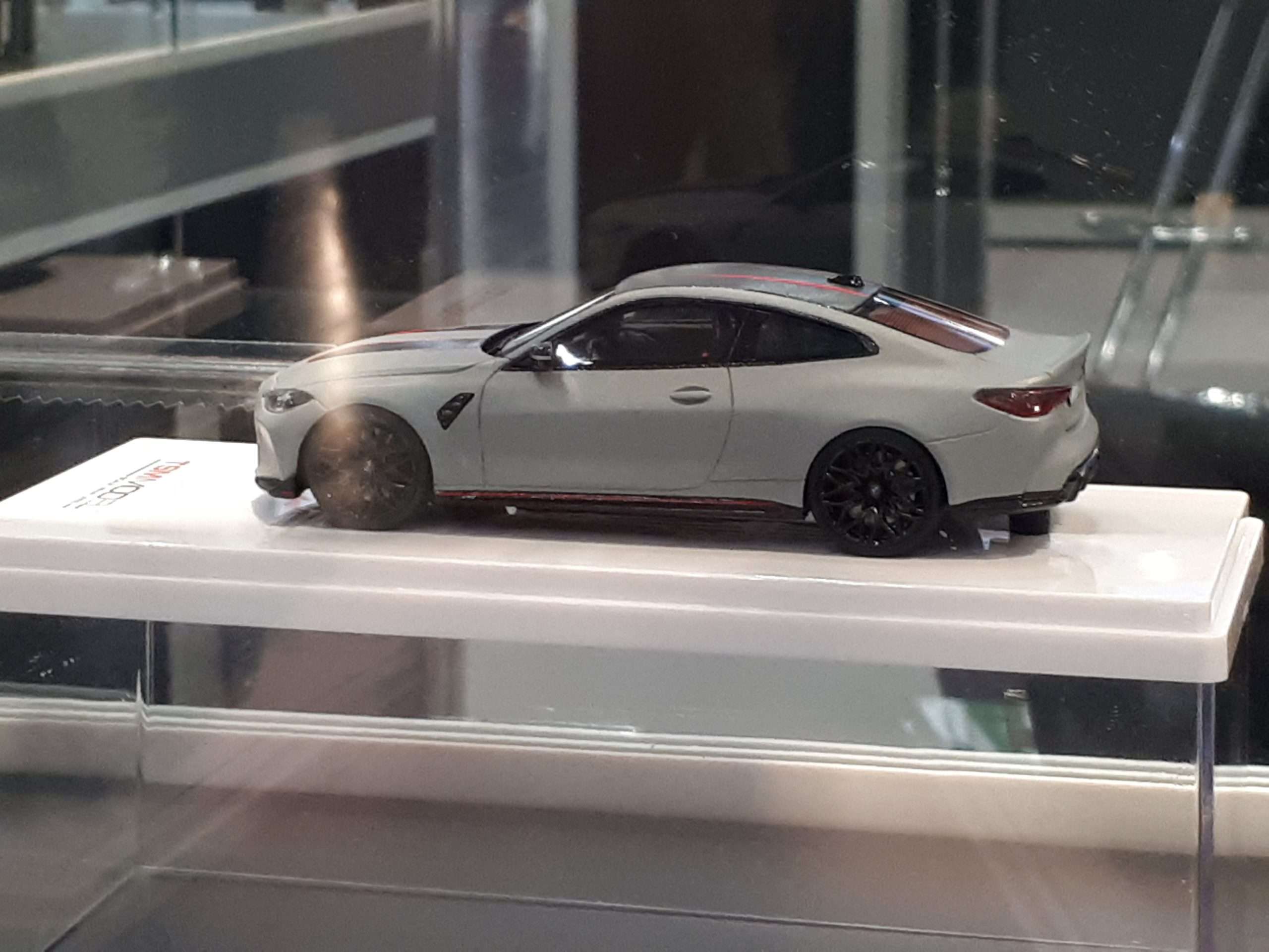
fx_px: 990
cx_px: 634
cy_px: 476
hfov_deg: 65.3
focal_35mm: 27
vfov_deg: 51.4
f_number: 1.9
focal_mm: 3.6
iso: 200
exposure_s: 1/33
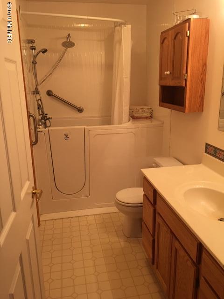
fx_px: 250
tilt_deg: -14.8
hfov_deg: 48.2
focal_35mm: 29
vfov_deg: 61.7
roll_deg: +0.2
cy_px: 150
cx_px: 112
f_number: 2.2
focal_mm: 4.15
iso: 32
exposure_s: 1/15
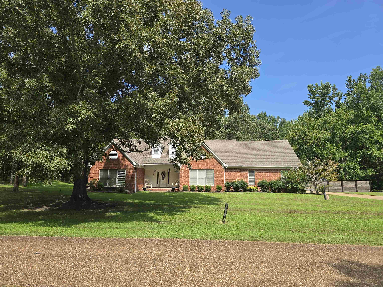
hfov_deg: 73.9
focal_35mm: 23
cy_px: 144
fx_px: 254
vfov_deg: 58.9
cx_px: 192
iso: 12
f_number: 1.7
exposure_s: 1/604
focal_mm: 6.3
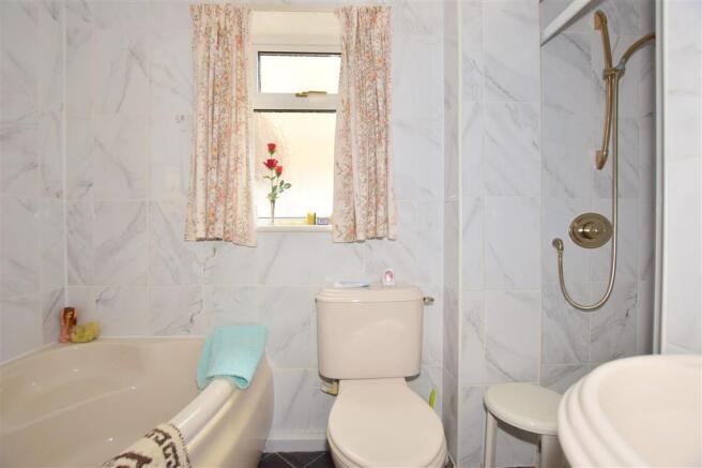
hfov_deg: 100.4
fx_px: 292
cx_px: 351
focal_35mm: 15
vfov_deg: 77.3
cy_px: 234
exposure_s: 1/60
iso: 320
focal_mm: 10
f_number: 5.6
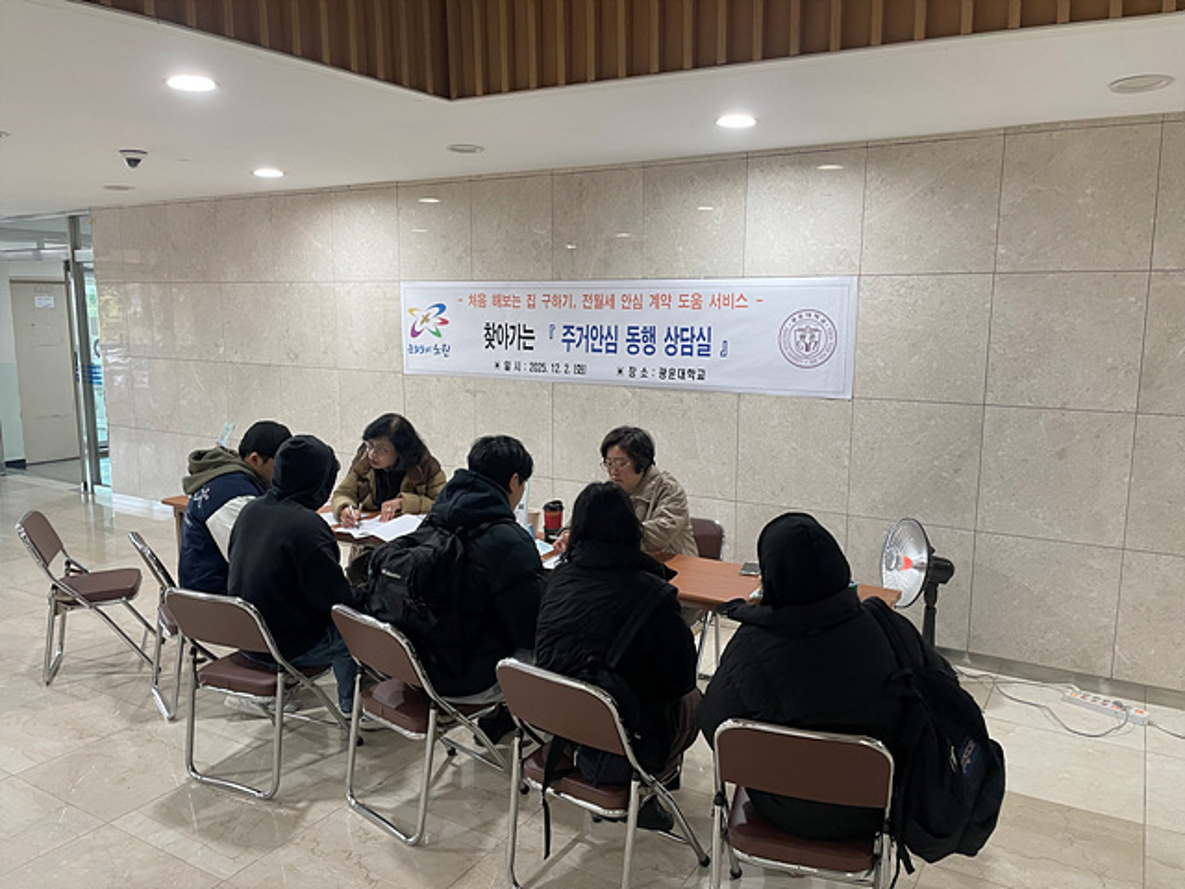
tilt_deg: -9.7
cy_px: 444
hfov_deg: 67.3
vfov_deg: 53.1
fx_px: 890
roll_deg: -0.3
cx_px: 592
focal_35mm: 26
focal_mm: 4.2
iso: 100
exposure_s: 1/60
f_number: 1.6
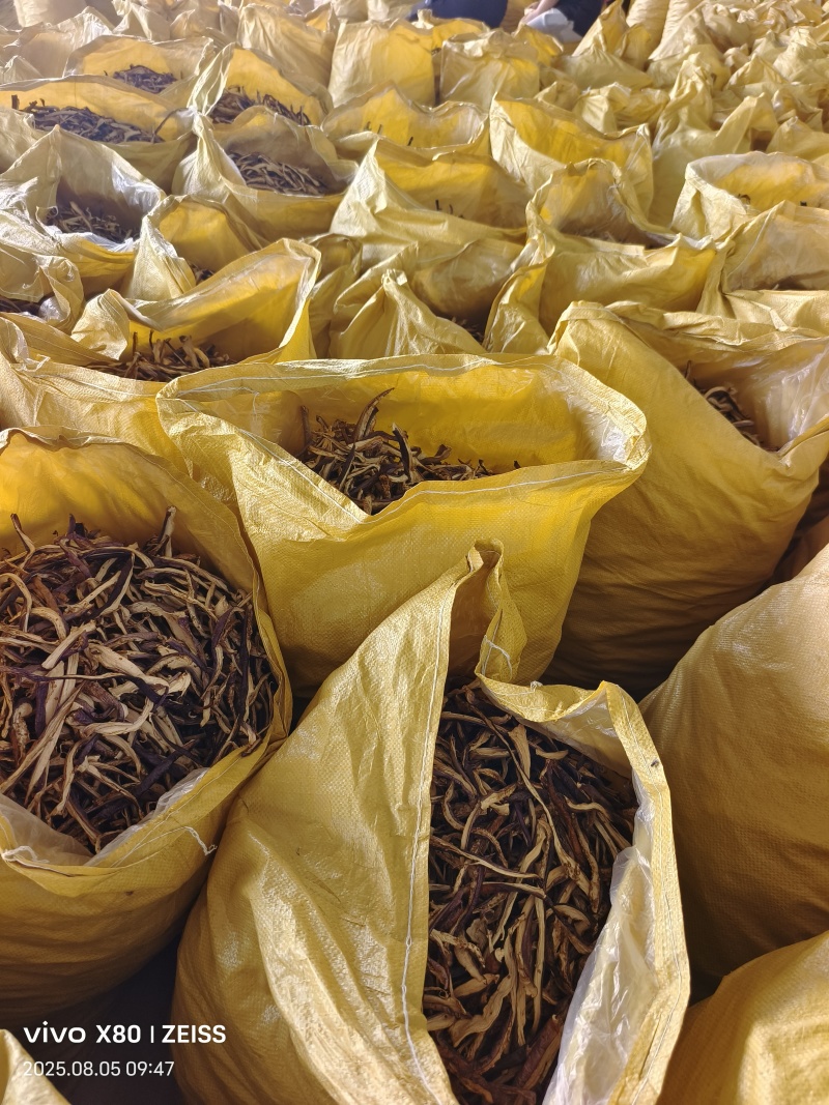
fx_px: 735
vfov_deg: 73.9
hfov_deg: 58.9
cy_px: 552
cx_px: 414
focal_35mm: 23
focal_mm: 5.5
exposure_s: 1/100
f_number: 1.75
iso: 994
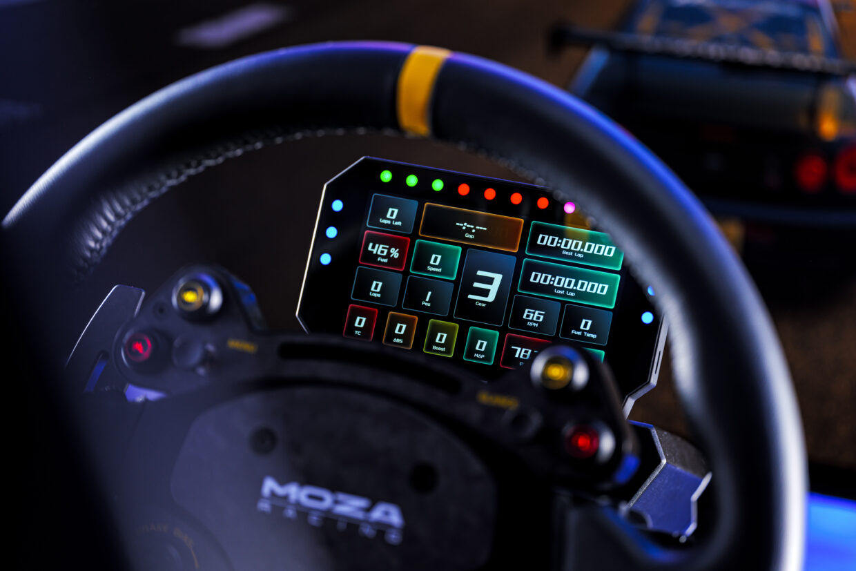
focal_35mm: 105
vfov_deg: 13.0
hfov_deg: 19.5
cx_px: 428
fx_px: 2497
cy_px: 286
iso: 250
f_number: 3.2
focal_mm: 105
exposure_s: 1/60
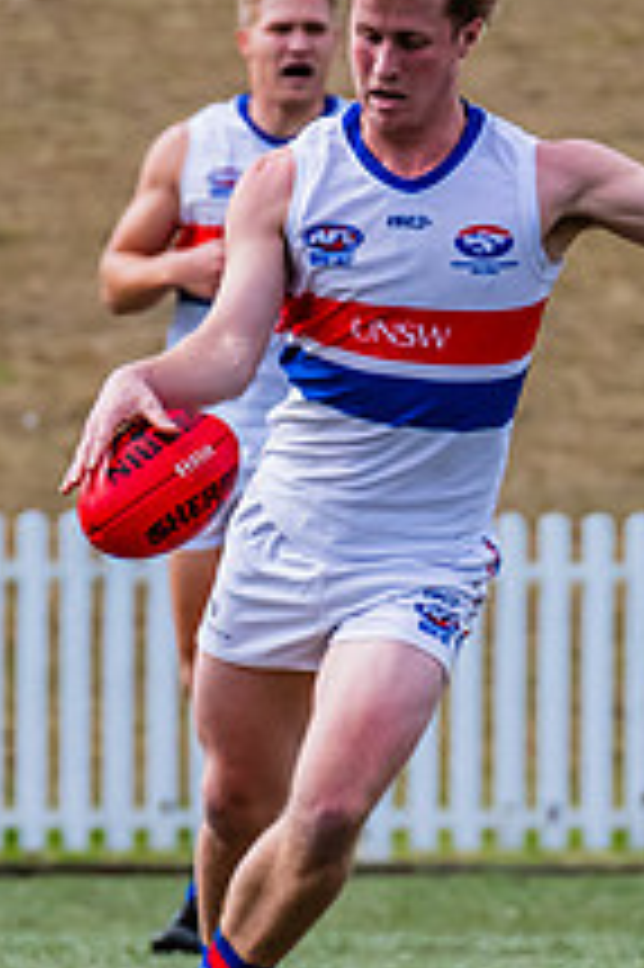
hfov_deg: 0.8
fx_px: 47649
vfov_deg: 1.2
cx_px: 618
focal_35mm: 1773
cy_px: 572
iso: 800
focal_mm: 420
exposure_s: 1/1600
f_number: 8
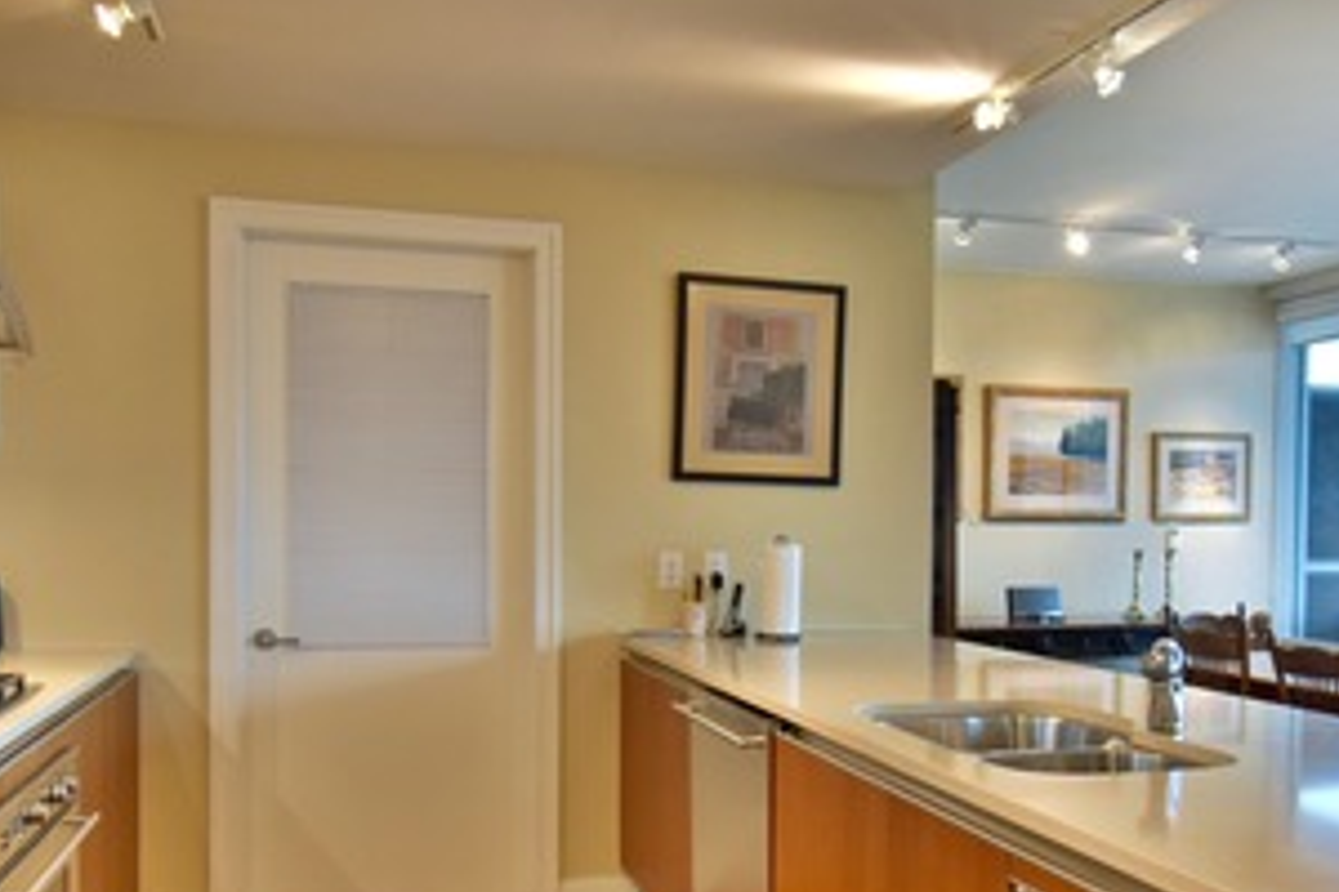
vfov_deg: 41.1
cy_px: 484
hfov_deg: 58.4
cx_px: 777
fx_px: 1190
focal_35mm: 32
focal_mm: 10
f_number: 5
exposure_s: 1/60
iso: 400
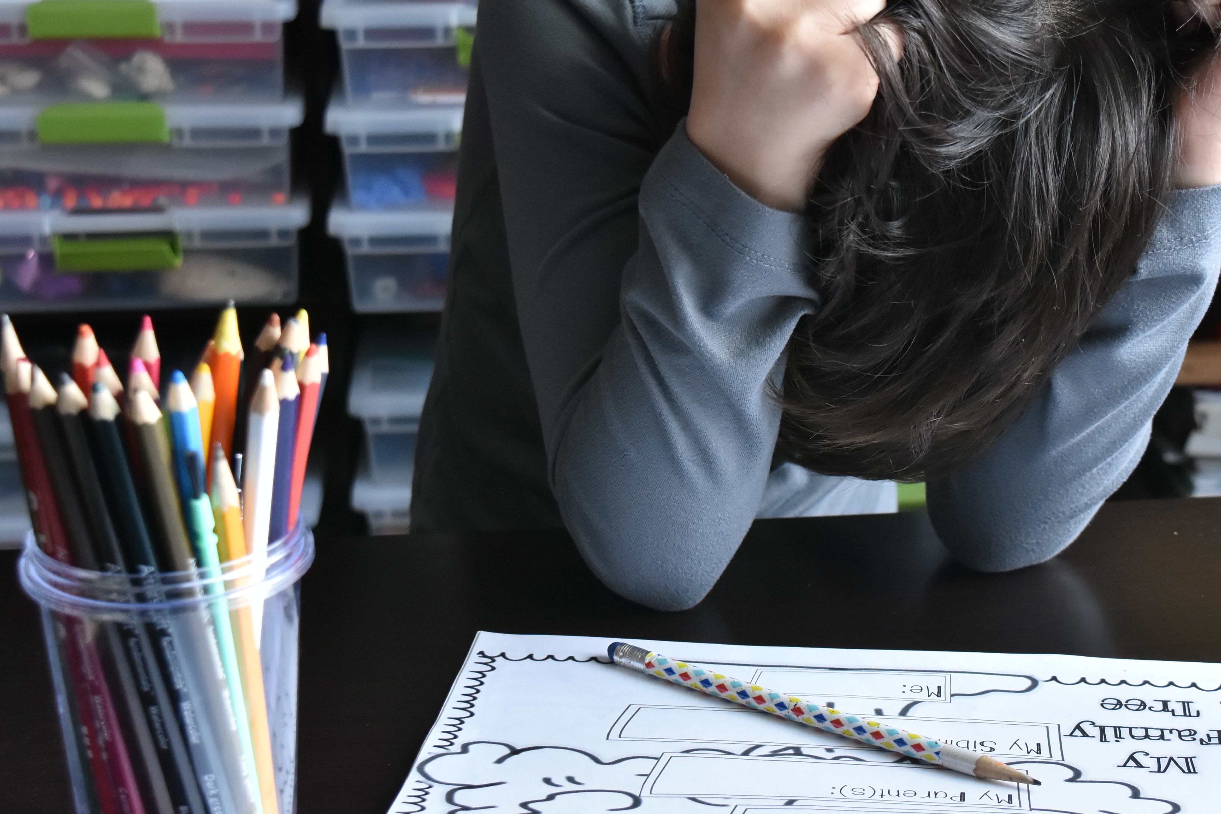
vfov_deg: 19.2
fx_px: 2408
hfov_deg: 28.3
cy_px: 327
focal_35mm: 71
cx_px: 809
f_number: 6.7
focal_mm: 32
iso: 1600
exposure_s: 1/90
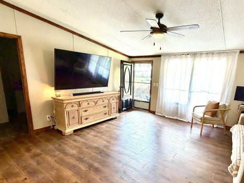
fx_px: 141
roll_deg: -1.7
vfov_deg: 65.6
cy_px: 106
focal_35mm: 20
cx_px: 137
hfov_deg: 81.4
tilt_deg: -12.8
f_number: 2.2
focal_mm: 2.22
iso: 200
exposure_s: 1/60
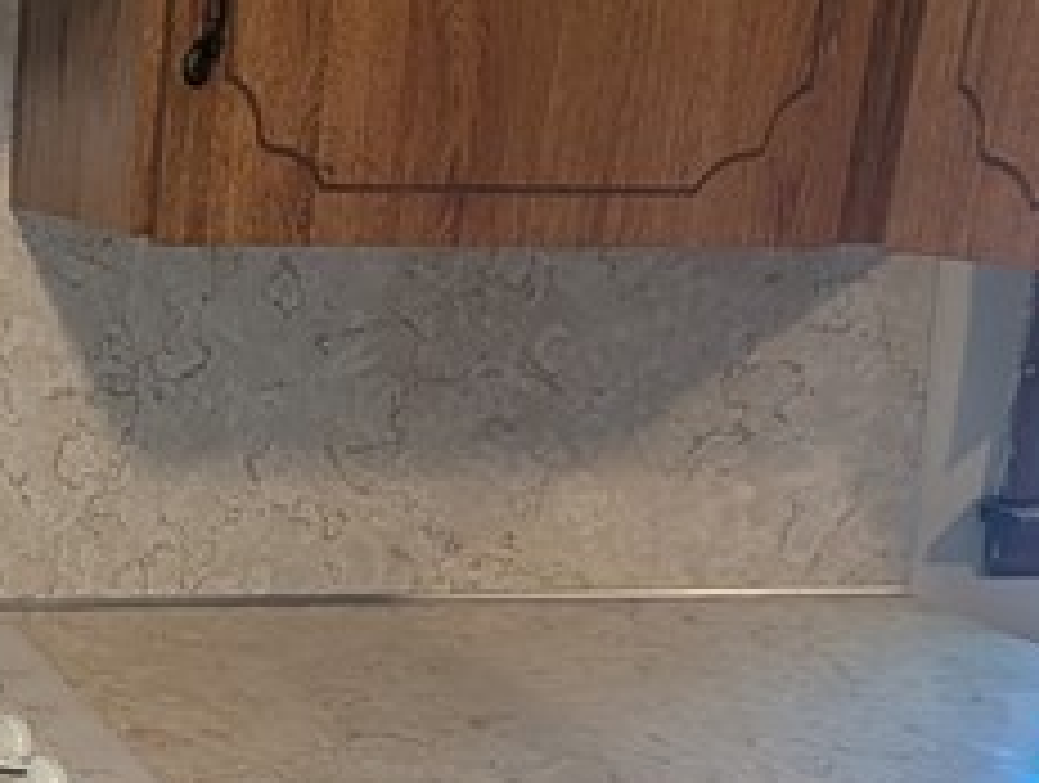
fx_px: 1593
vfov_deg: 27.5
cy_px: 486
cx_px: -344
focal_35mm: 53
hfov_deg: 28.8
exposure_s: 1/60
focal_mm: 2.02
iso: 118
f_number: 1.7
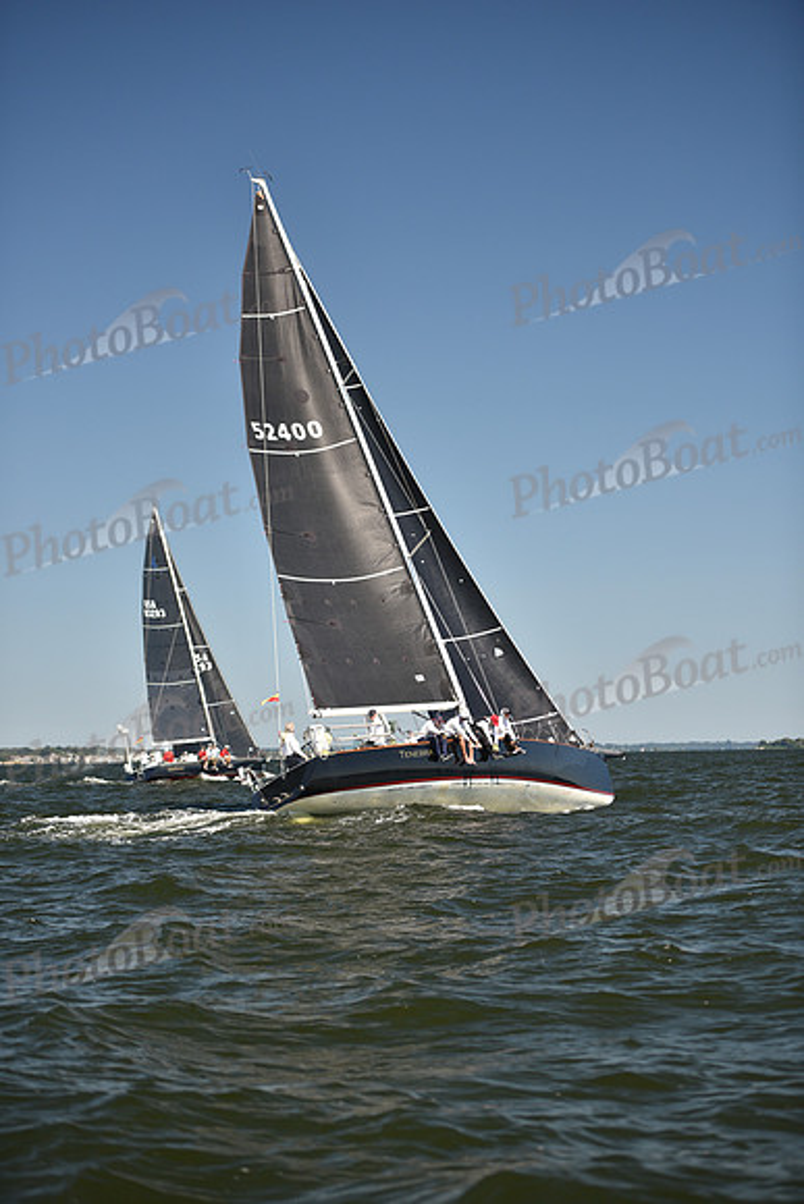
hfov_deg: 19.5
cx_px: 402
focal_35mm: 70
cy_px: 602
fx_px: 2343
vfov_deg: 28.8
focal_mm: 70
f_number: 2.8
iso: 250
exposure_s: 1/1600
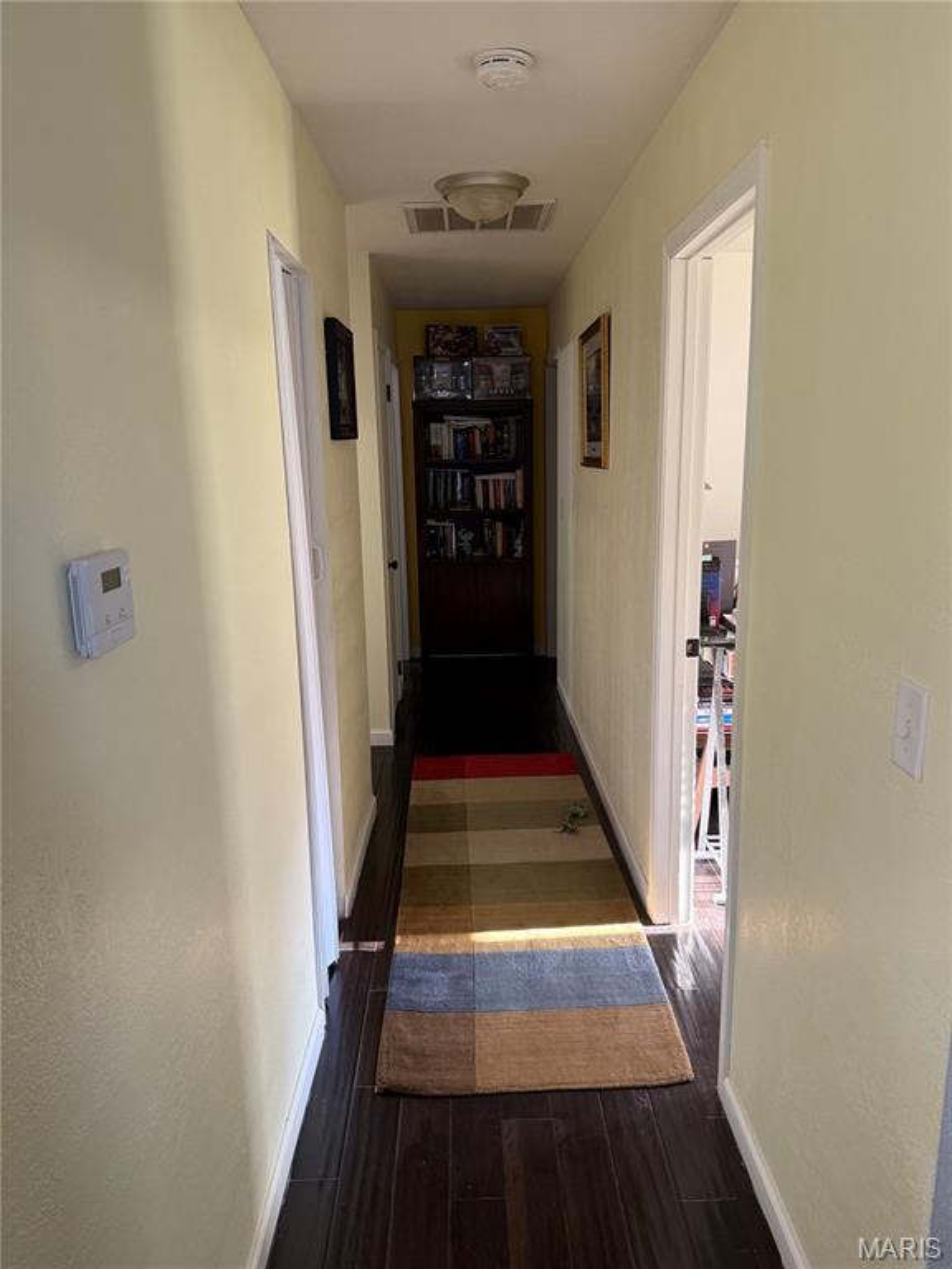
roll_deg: +1.2
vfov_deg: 71.6
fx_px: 880
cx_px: 476
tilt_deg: -10.1
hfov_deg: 56.8
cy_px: 634
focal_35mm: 24
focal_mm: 6.76
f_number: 1.78
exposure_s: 1/60
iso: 250
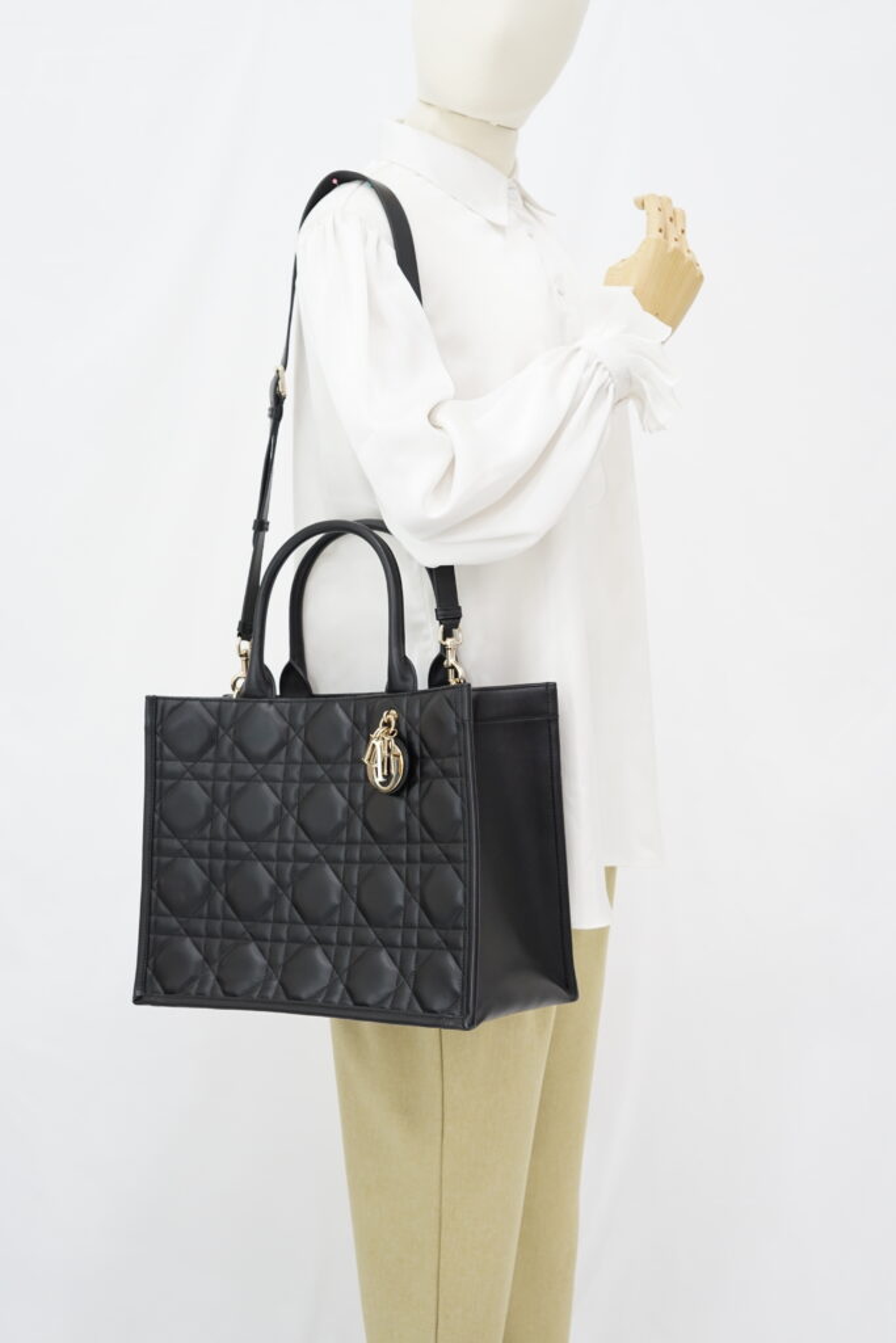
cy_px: 672
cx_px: 448
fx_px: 1866
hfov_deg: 27.0
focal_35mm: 50
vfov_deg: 39.6
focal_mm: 50
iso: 640
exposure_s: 1/6
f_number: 6.3
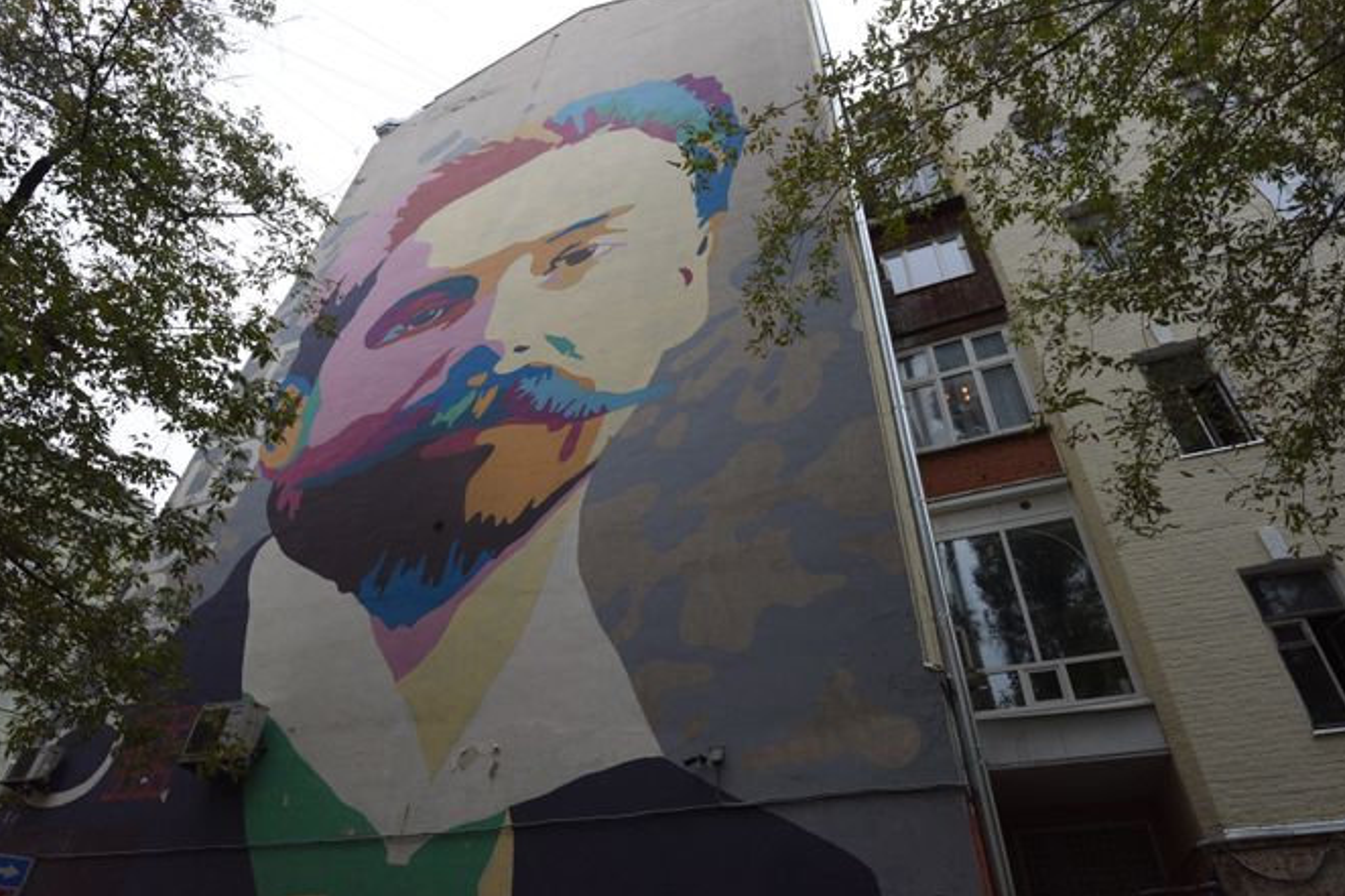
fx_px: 710
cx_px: 703
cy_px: 431
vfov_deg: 64.5
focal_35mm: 19
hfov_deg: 86.9
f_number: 8
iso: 4000
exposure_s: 1/1000
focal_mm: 18
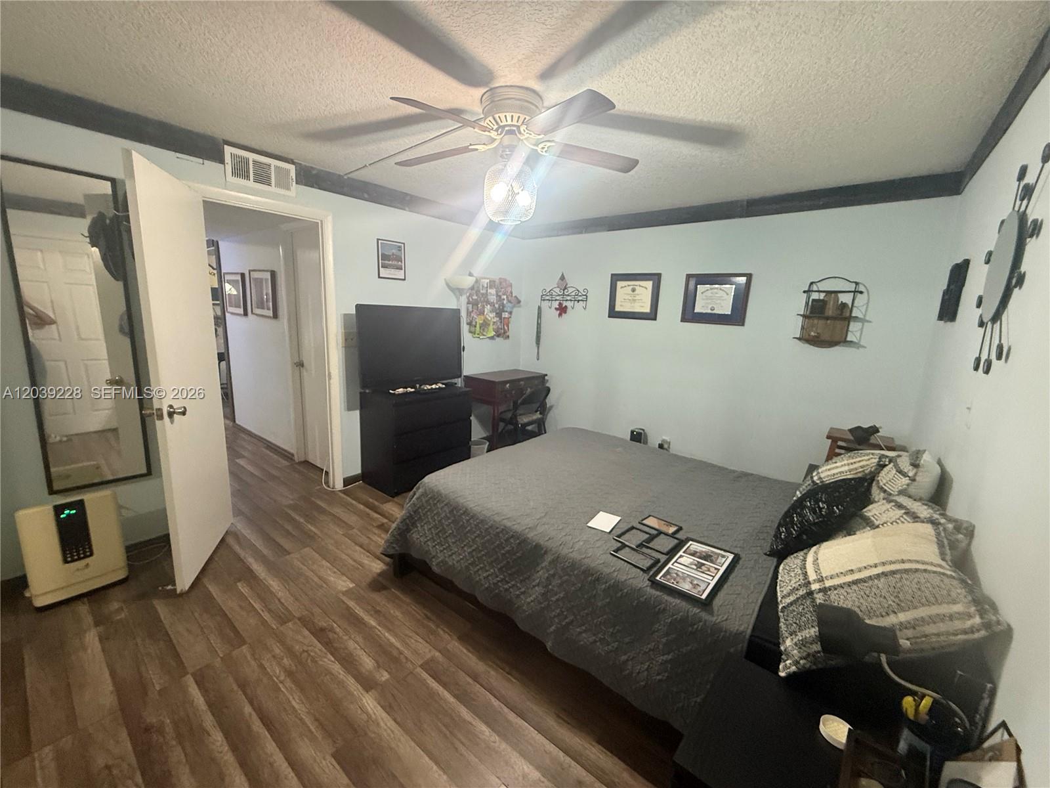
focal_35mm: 14
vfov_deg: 85.7
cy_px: 394
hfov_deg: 102.1
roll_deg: -2.1
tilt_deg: -10.3
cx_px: 525
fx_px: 425
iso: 500
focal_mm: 2.22
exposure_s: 1/60
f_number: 2.2
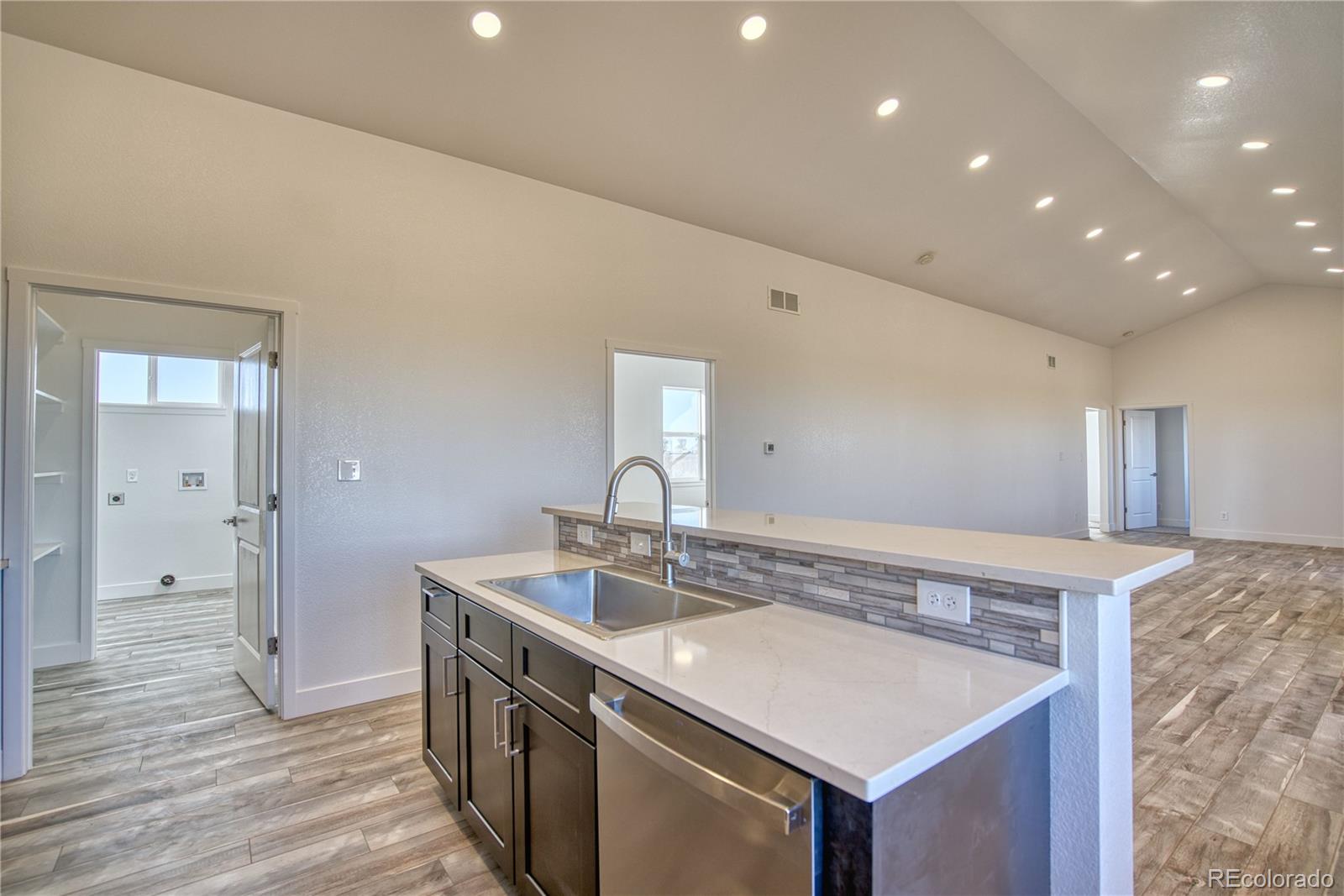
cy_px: 448
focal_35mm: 16
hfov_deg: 96.7
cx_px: 672
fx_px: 597
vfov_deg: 73.8
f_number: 4
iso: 500
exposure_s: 1/250
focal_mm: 16
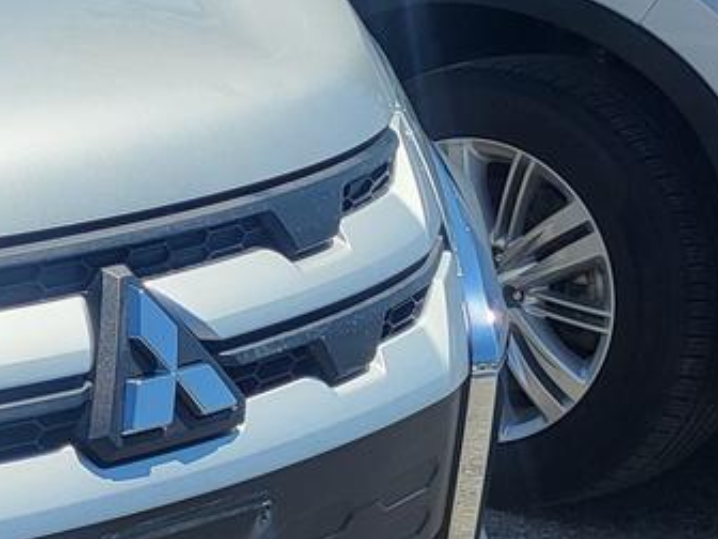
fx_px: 2053
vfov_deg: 14.9
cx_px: -500
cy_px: 370
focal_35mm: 99
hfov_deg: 17.0
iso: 40
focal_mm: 5.4
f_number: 1.8
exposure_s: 1/2945
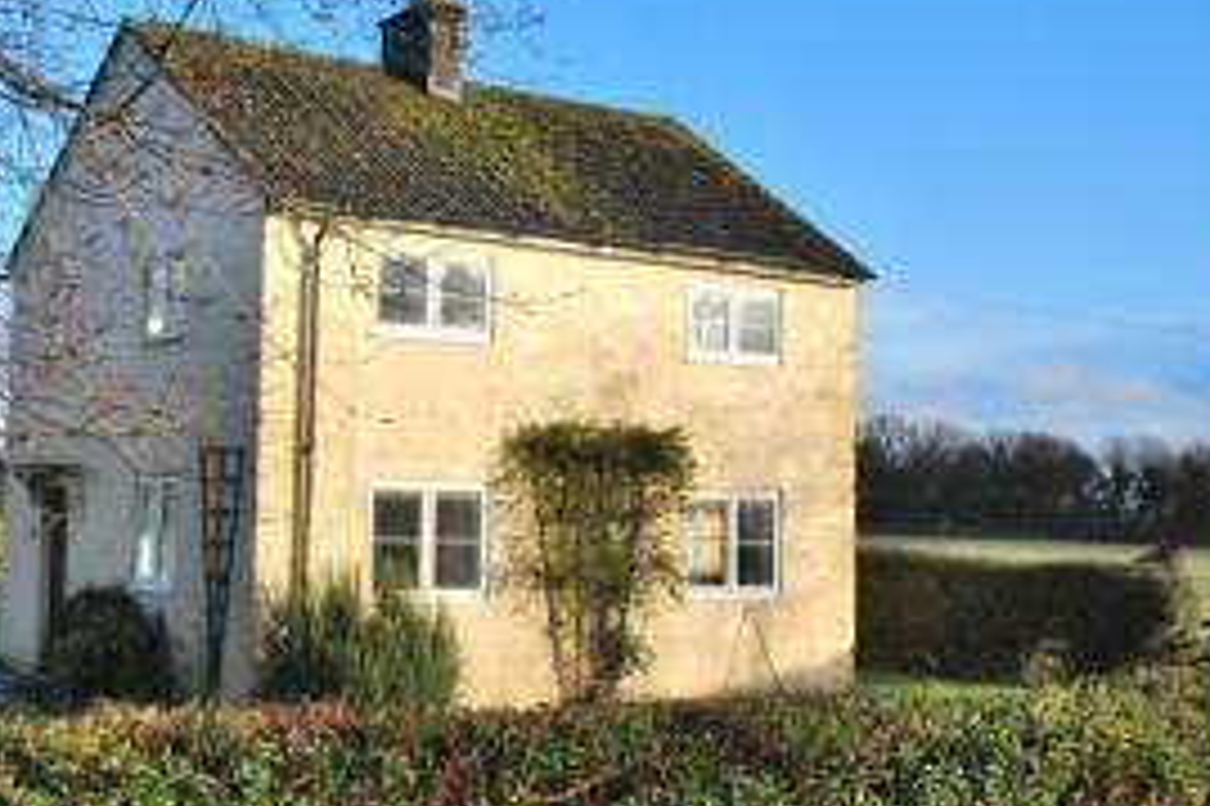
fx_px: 1780
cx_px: 396
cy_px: 358
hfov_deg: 37.1
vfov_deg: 25.5
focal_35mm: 53
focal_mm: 20
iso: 400
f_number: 5.6
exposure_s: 1/1250
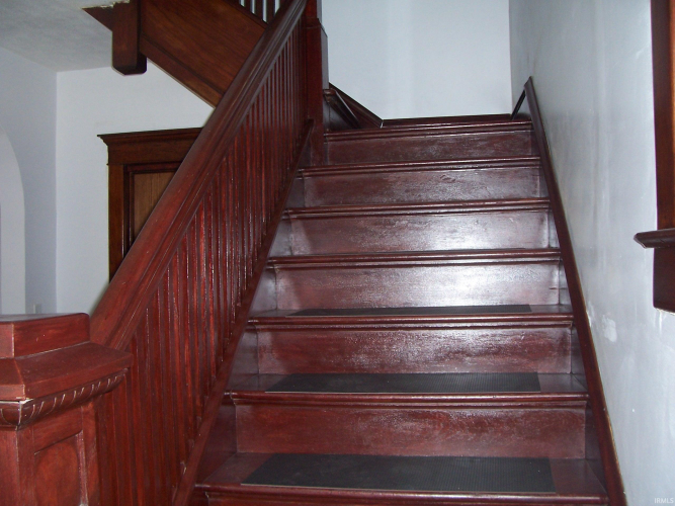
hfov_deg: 54.0
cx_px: 338
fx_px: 663
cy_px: 253
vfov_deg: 41.8
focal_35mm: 34
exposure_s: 1/60
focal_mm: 5.6
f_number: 2.7
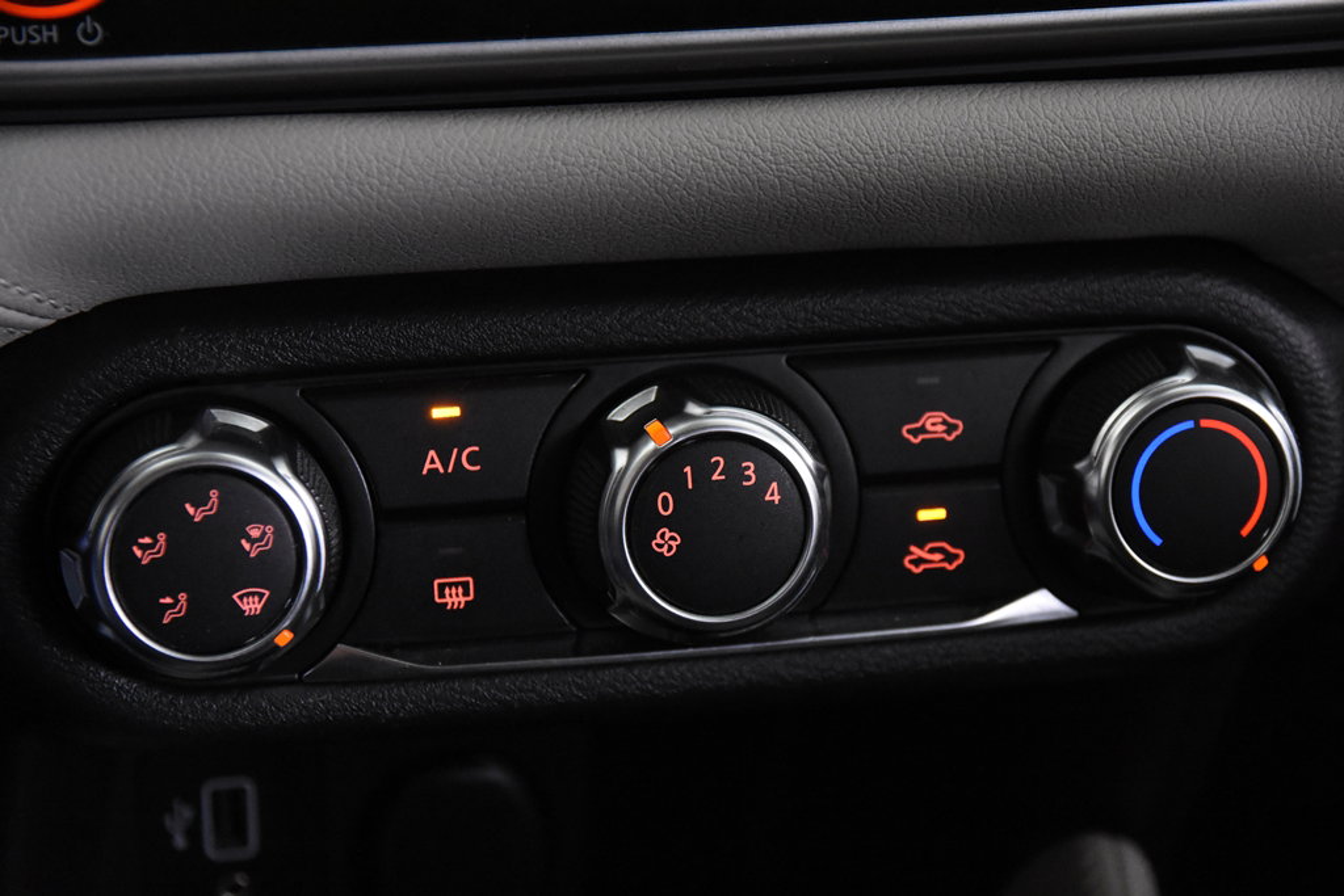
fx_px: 3248
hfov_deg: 23.4
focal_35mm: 87
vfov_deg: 15.7
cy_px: 448
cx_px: 672
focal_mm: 58
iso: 6400
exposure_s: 1/100
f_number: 4
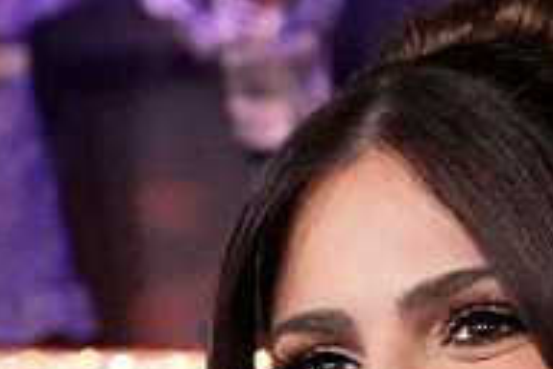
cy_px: 982
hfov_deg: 3.9
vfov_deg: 2.6
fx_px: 8049
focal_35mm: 524
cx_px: 403
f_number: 2.8
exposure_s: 1/160
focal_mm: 60
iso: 3200
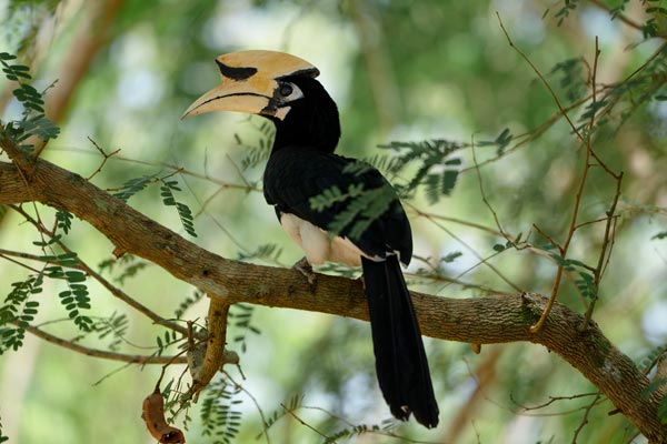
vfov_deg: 4.4
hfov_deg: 6.5
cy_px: 222
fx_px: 5836
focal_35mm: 315
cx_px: 334
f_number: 5.6
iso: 400
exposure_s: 1/800
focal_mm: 315
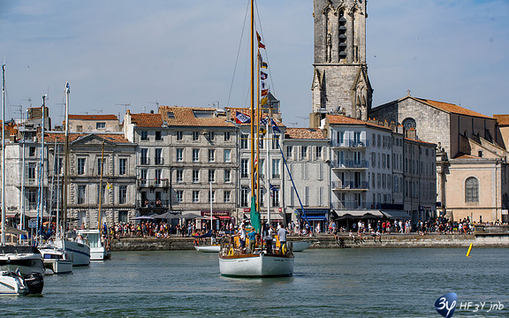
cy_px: 161
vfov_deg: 8.5
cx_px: 254
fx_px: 2136
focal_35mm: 154
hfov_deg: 13.6
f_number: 11
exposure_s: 1/800
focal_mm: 150
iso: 220
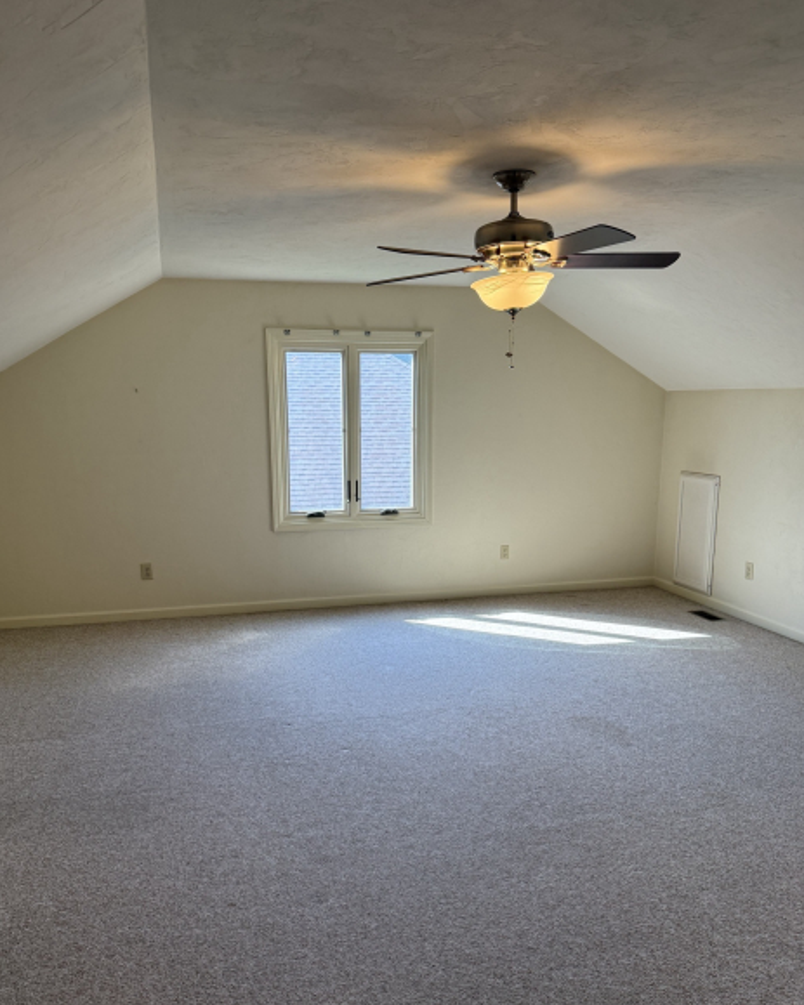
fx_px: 803
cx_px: 375
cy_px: 572
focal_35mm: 27
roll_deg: -2.4
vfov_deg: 63.8
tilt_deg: -11.1
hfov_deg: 53.1
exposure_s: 1/233
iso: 200
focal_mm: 6.76
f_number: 1.78
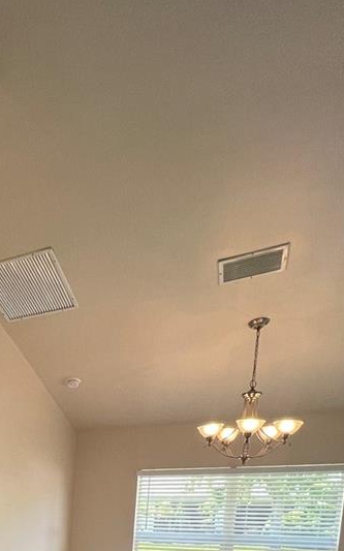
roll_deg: -1.8
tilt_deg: -10.3
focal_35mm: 31
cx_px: -85
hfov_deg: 32.3
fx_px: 465
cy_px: 584
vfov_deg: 47.4
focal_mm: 1.57
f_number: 1.8
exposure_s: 1/120
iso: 160
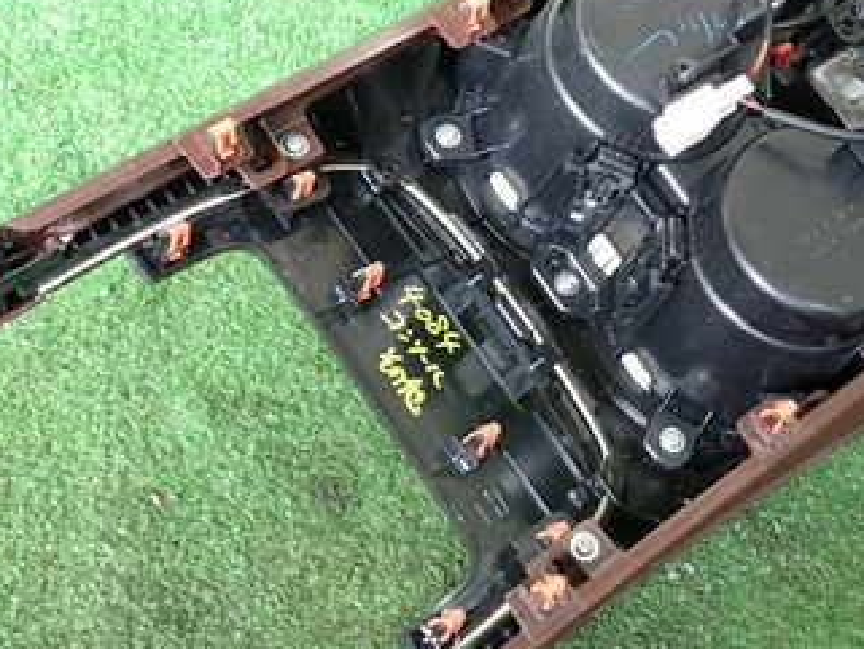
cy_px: 307
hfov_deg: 33.9
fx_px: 1398
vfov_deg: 26.1
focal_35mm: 56
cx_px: 606
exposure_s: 1/30
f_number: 2.3
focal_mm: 5.4
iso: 200
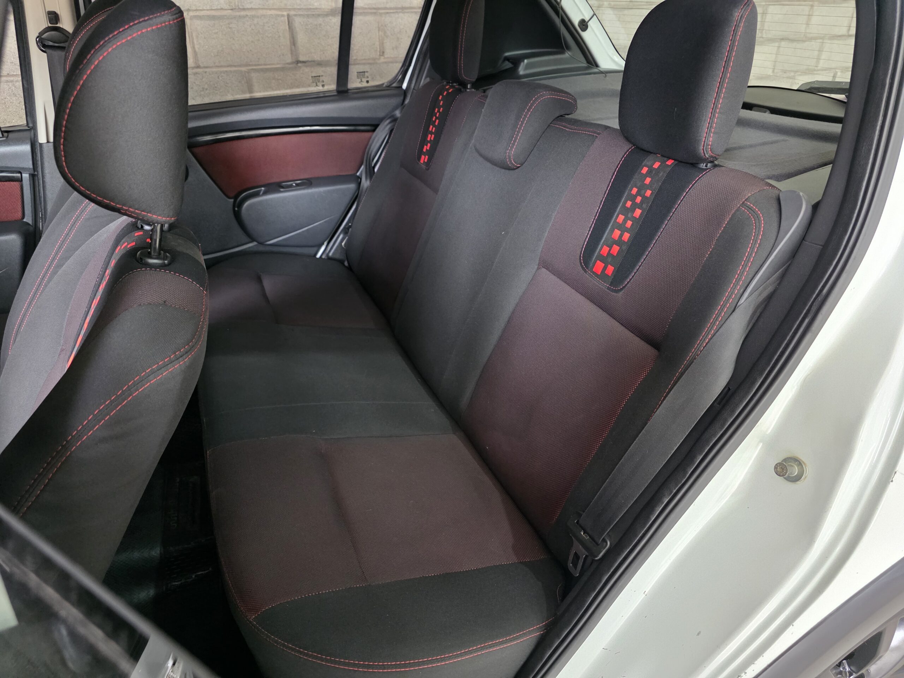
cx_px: 452
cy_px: 339
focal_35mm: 23
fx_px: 601
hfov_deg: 73.9
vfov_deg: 58.9
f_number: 1.7
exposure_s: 1/100
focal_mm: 6.3
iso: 1000
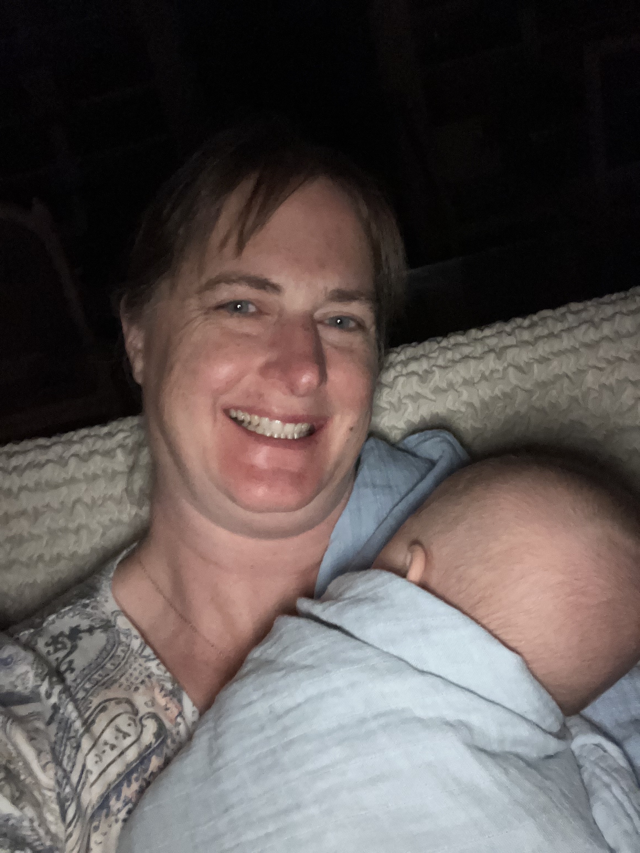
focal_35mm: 32
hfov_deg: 44.2
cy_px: 426
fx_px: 788
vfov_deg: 56.8
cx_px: 320
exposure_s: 1/16
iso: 1250
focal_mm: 2.87
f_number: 2.2
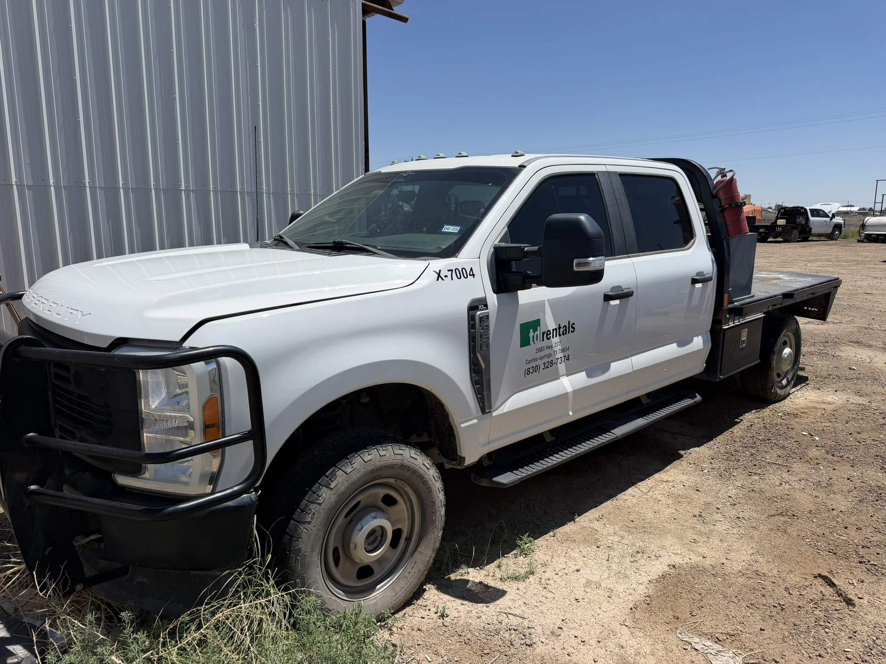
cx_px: 443
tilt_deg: -10.1
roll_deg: -0.4
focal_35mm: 24
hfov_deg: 71.6
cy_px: 332
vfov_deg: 56.8
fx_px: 614
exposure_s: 1/7353
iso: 80
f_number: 1.78
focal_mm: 6.76
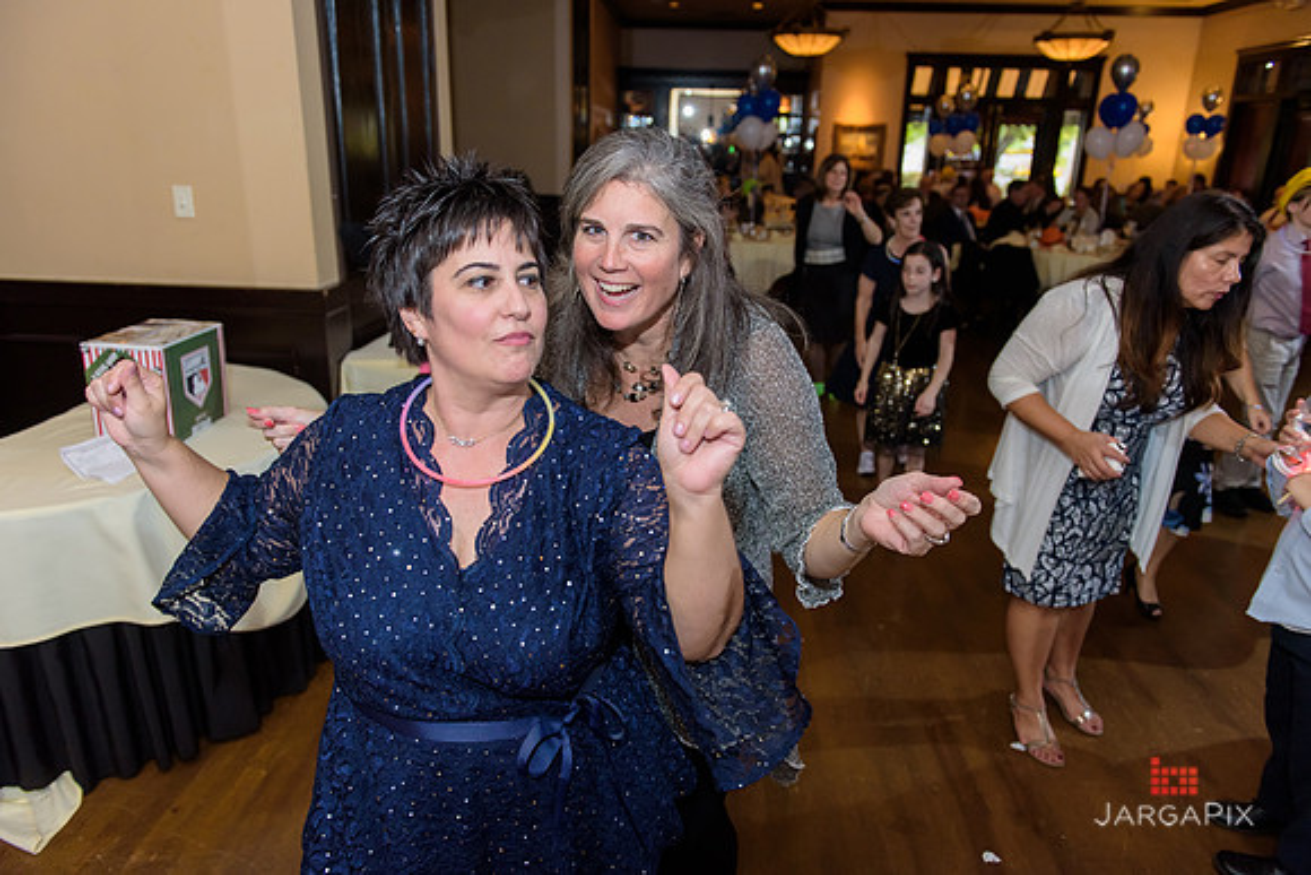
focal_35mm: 24
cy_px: 438
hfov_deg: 73.7
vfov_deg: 53.2
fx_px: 874
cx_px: 656
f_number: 3.2
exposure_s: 1/125
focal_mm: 24
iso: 1600
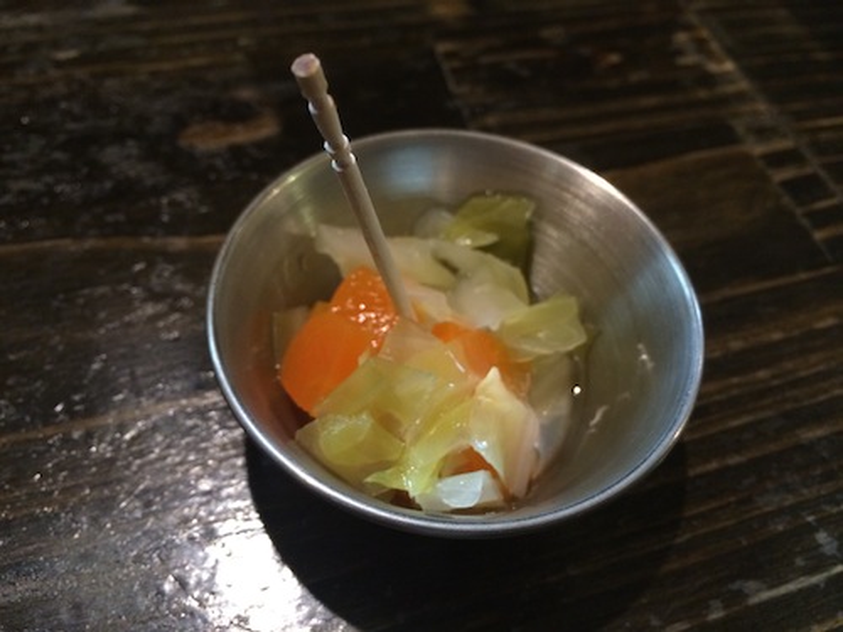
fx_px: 731
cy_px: 316
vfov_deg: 46.8
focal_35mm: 30
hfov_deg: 60.0
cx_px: 422
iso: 320
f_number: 2.2
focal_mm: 4.12
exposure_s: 1/24
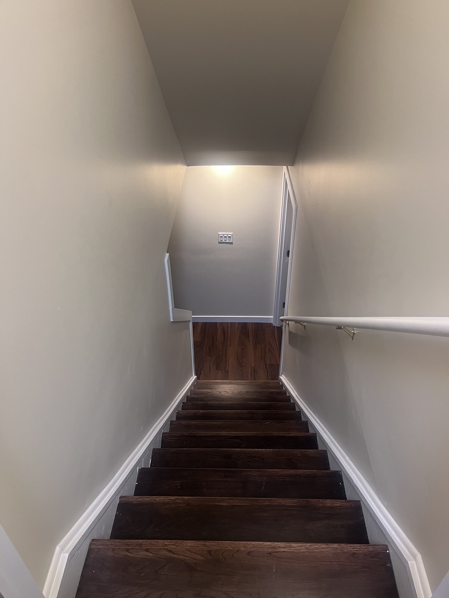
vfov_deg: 67.3
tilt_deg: -36.8
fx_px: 450
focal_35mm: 26
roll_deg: +0.8
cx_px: 224
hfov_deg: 53.1
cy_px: 299
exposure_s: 1/60
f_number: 1.6
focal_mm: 5.1
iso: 250
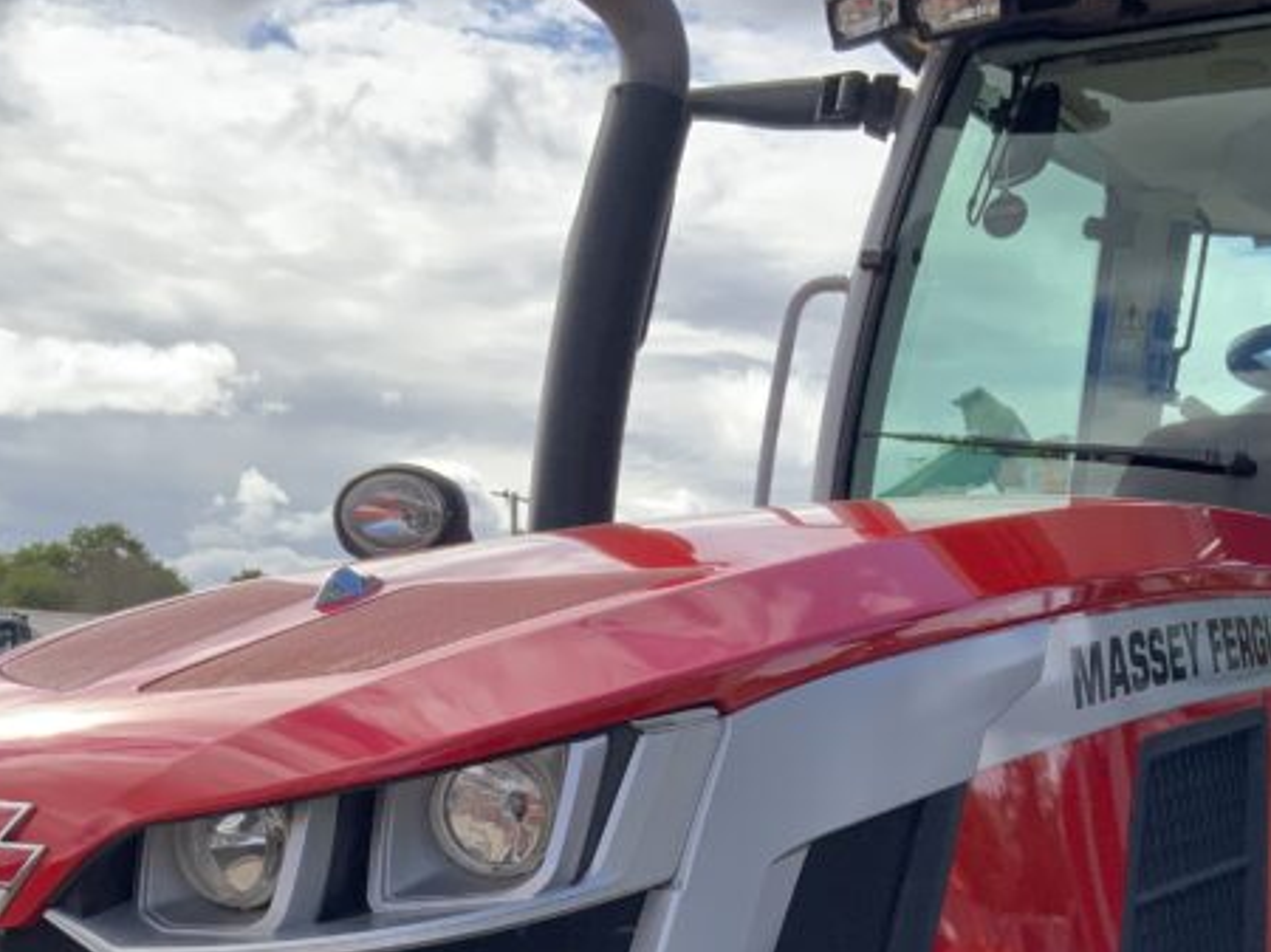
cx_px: 805
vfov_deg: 21.3
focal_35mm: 66
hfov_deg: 29.3
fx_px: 2422
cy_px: 1003
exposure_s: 1/1311
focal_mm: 3
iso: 16
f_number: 1.8
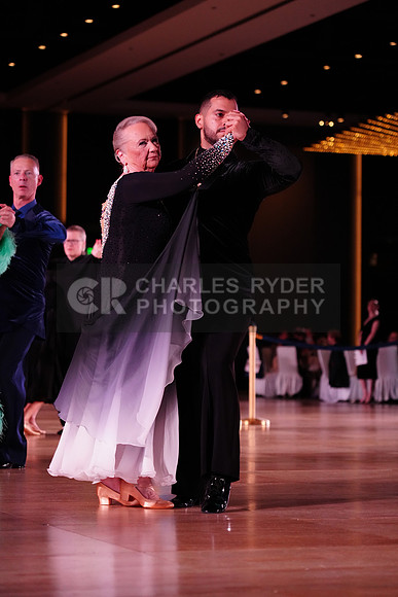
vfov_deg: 19.5
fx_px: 1740
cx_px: 199
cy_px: 298
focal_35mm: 105
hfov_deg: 13.0
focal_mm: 105
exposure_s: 1/500
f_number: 4
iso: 3200
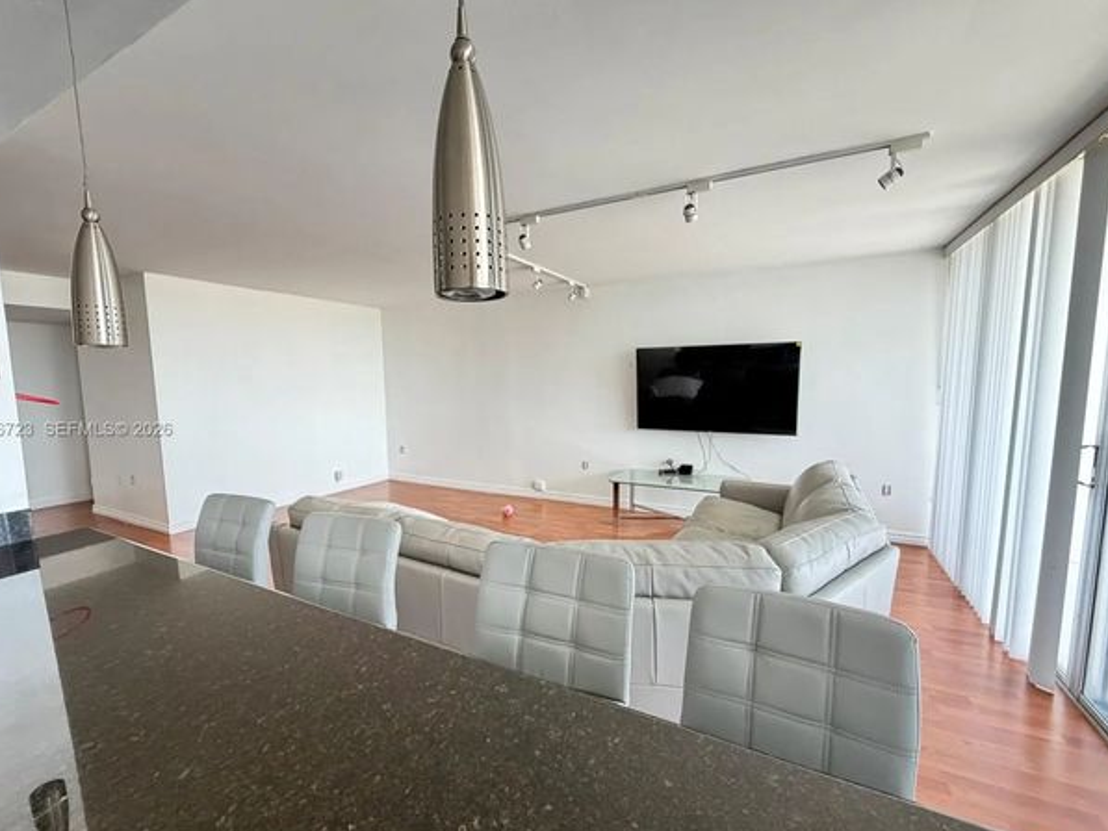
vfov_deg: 81.7
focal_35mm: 15
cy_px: 430
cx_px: 535
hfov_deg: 98.1
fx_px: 480
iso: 320
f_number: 2.2
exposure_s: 1/84
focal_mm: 2.22
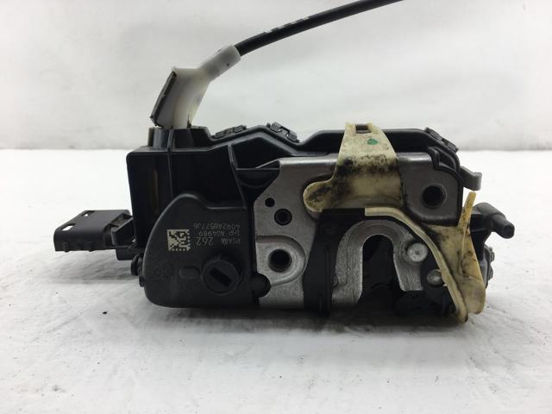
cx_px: 276
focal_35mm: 29
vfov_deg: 48.2
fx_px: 462
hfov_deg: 61.7
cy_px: 207
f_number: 2.2
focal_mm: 4.15
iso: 25
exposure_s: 1/105
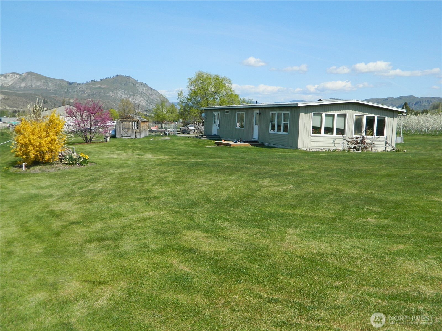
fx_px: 447
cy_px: 166
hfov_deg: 52.6
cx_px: 221
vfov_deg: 40.7
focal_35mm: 35
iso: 80
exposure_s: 1/160
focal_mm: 6.2
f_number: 9.4
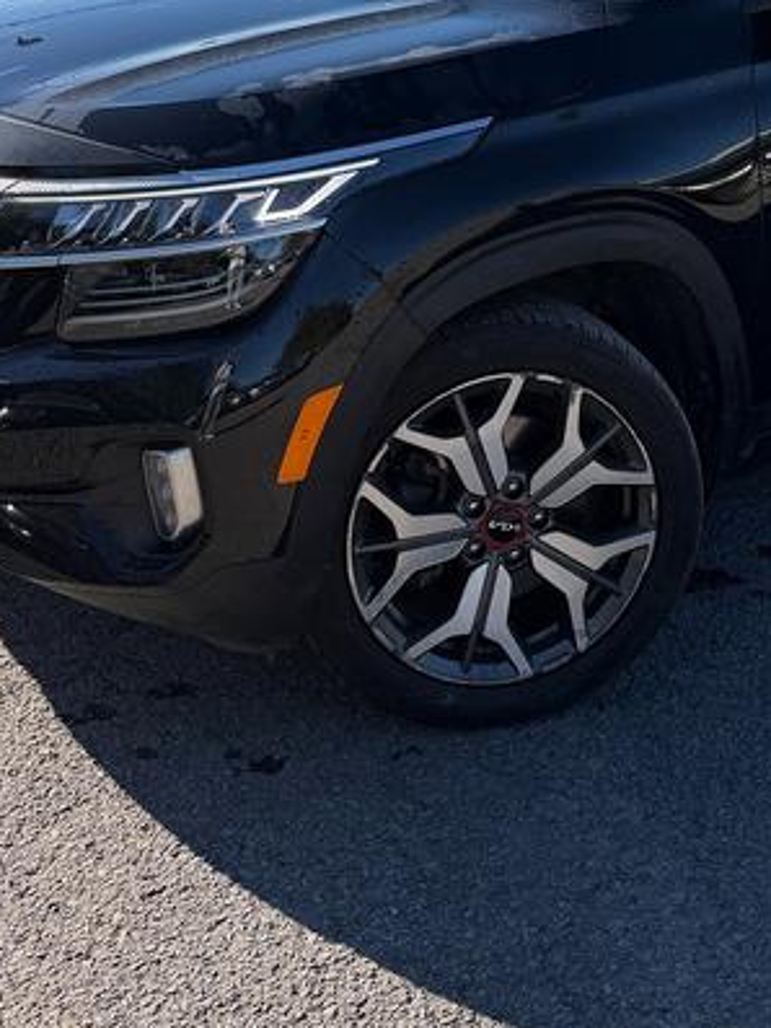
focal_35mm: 58
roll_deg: -0.2
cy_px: 75
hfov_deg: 24.9
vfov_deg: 31.4
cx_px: 592
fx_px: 1722
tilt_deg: -12.0
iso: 80
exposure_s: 1/3279
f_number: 1.78
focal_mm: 6.76
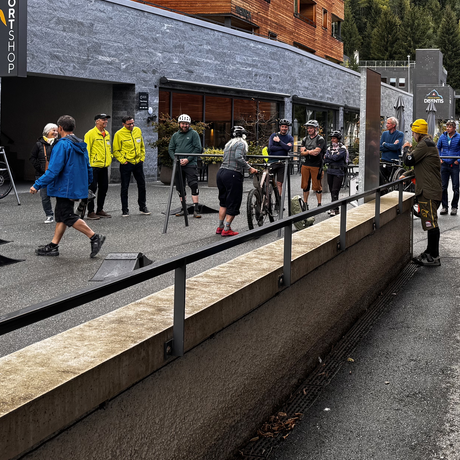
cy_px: 130
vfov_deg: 34.1
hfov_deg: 33.4
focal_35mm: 49
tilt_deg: +0.8
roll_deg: -0.7
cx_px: 386
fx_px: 737
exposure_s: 1/187
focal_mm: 6.76
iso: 64
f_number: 1.78
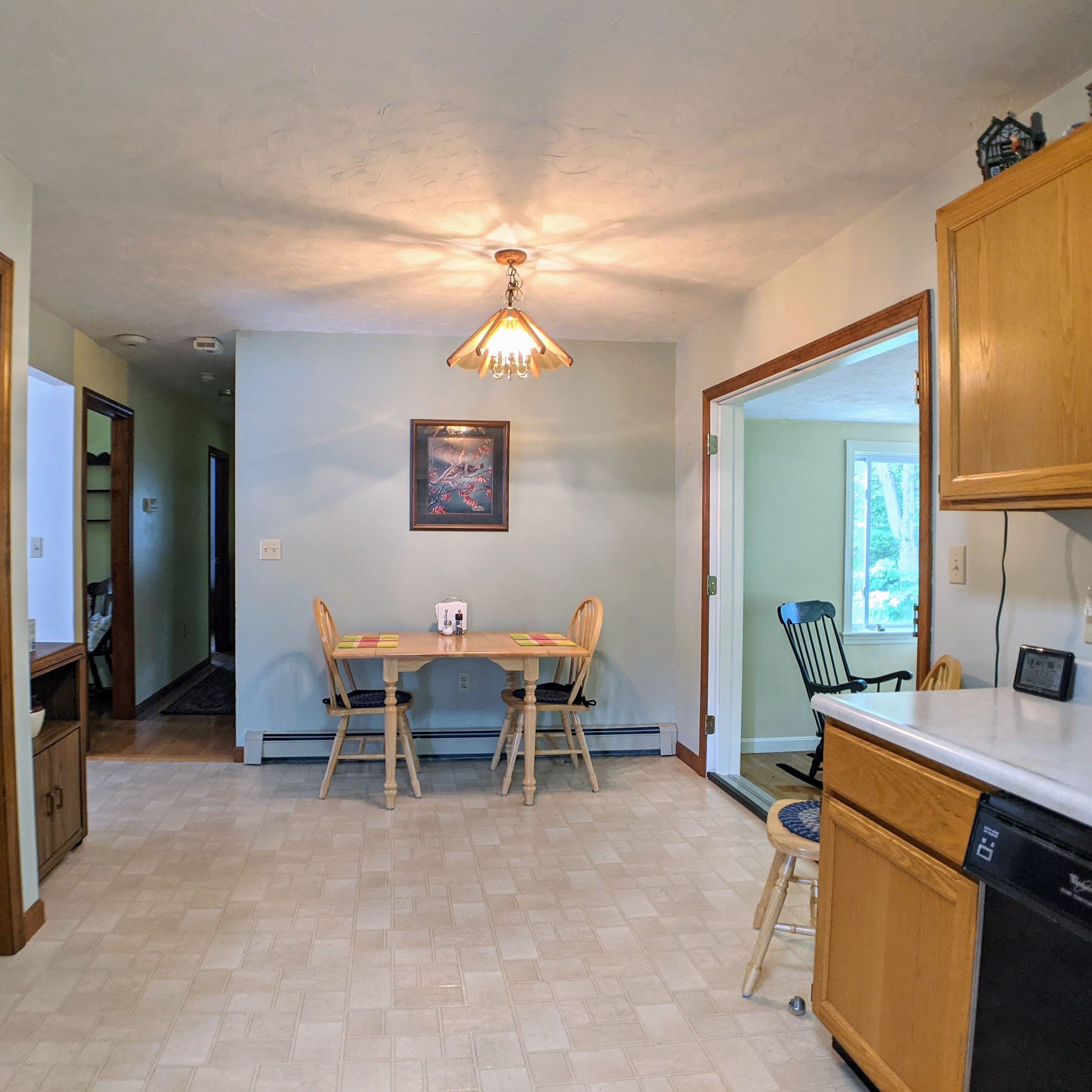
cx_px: 474
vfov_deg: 51.1
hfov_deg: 51.0
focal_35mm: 32
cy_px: 544
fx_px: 1142
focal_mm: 4.44
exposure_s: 1/60
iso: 114
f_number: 1.8
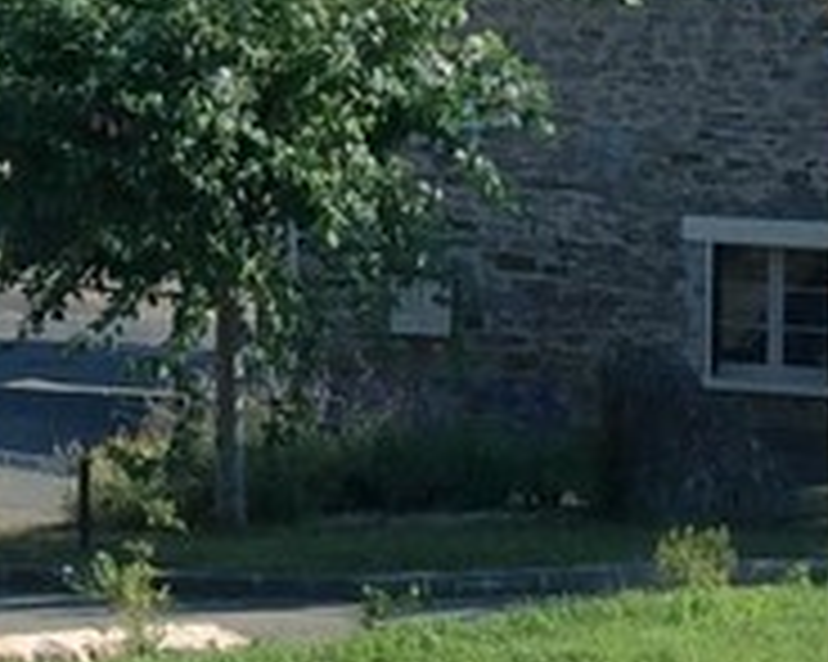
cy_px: -173
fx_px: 4262
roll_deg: +0.8
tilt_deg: -1.7
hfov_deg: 10.6
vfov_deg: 8.8
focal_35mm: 174
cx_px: -472
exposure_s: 1/1466
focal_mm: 3.3
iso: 32
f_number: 2.4
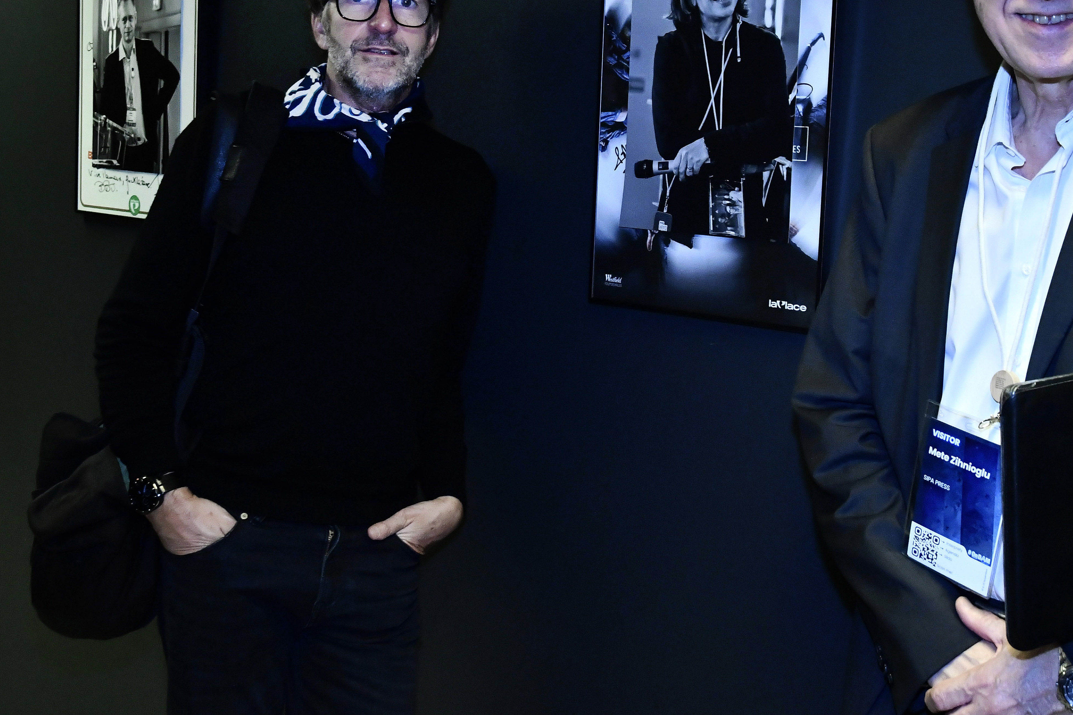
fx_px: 1520
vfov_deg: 26.4
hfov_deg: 38.3
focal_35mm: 51
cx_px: 735
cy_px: 290
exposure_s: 1/60
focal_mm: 24
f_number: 5
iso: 2500
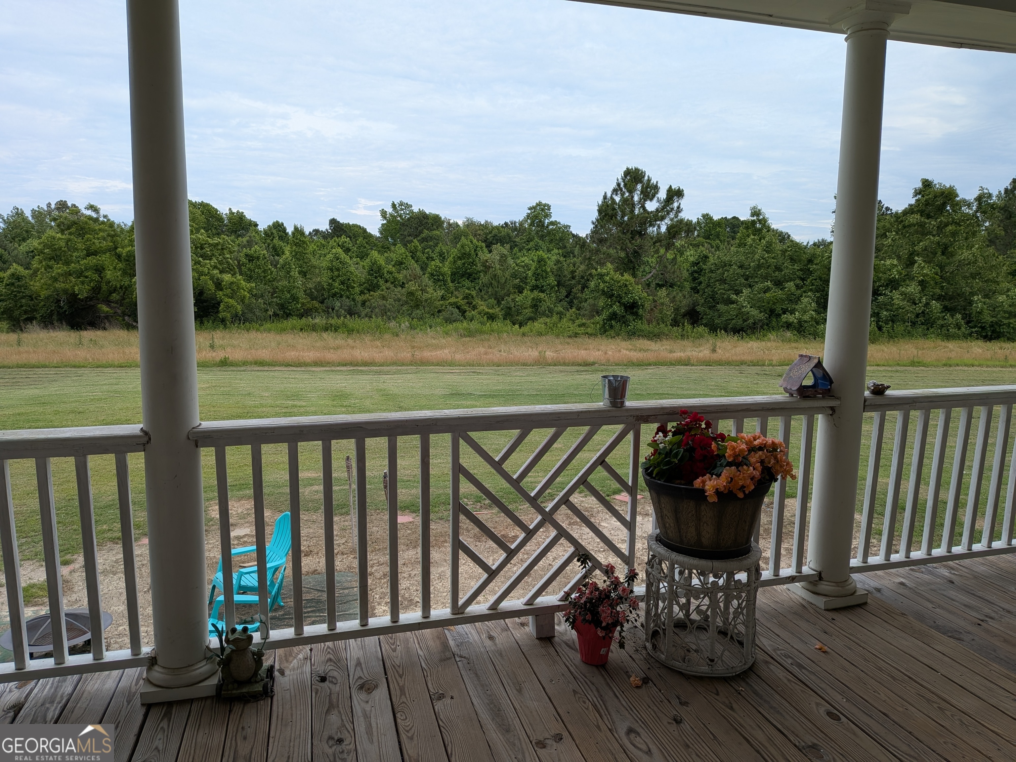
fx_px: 704
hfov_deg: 71.6
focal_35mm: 24
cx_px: 508
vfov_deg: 56.8
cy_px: 381
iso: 30
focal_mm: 4.53
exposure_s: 1/1033
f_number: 1.7
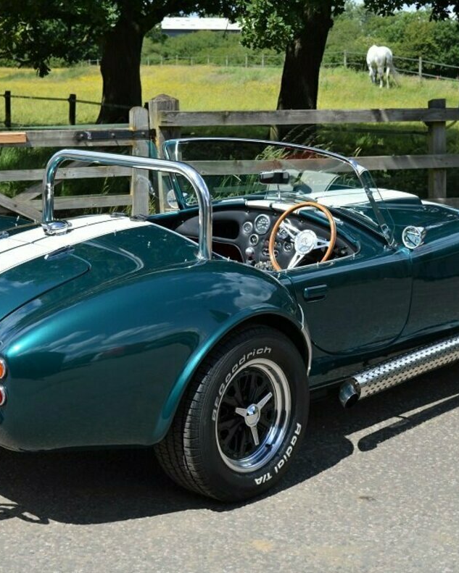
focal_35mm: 64
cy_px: 288
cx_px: 192
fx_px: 1087
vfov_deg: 29.6
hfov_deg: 23.8
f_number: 8
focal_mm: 30
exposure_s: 1/250
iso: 100
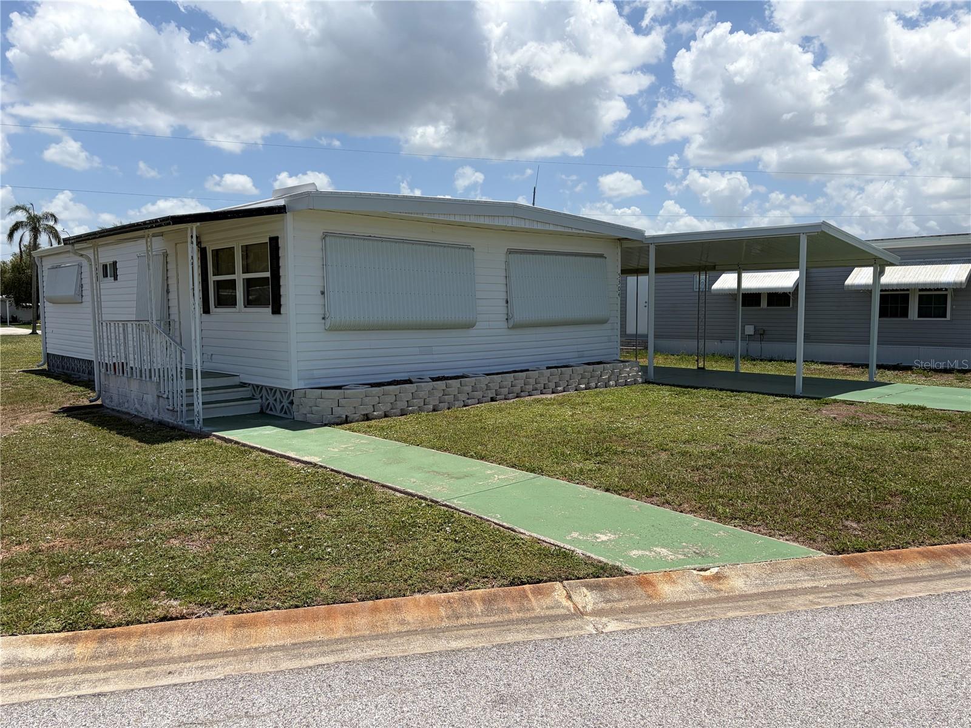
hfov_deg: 67.3
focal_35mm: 26
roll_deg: +0.5
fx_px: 729
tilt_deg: -4.0
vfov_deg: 53.1
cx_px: 486
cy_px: 364
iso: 64
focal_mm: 5.96
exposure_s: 1/7813
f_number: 1.6
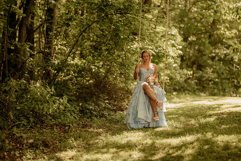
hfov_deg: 23.9
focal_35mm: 85
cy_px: 80
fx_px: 569
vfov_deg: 16.1
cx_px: 120
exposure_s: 1/1250
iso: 400
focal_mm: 85
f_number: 1.4
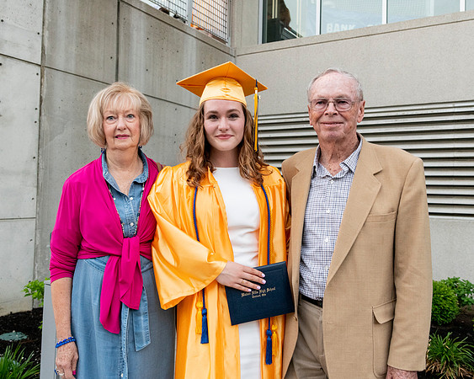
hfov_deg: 52.5
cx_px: 239
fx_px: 480
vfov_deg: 43.0
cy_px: 182
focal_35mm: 34
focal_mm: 28
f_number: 4
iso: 2000
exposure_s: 1/160
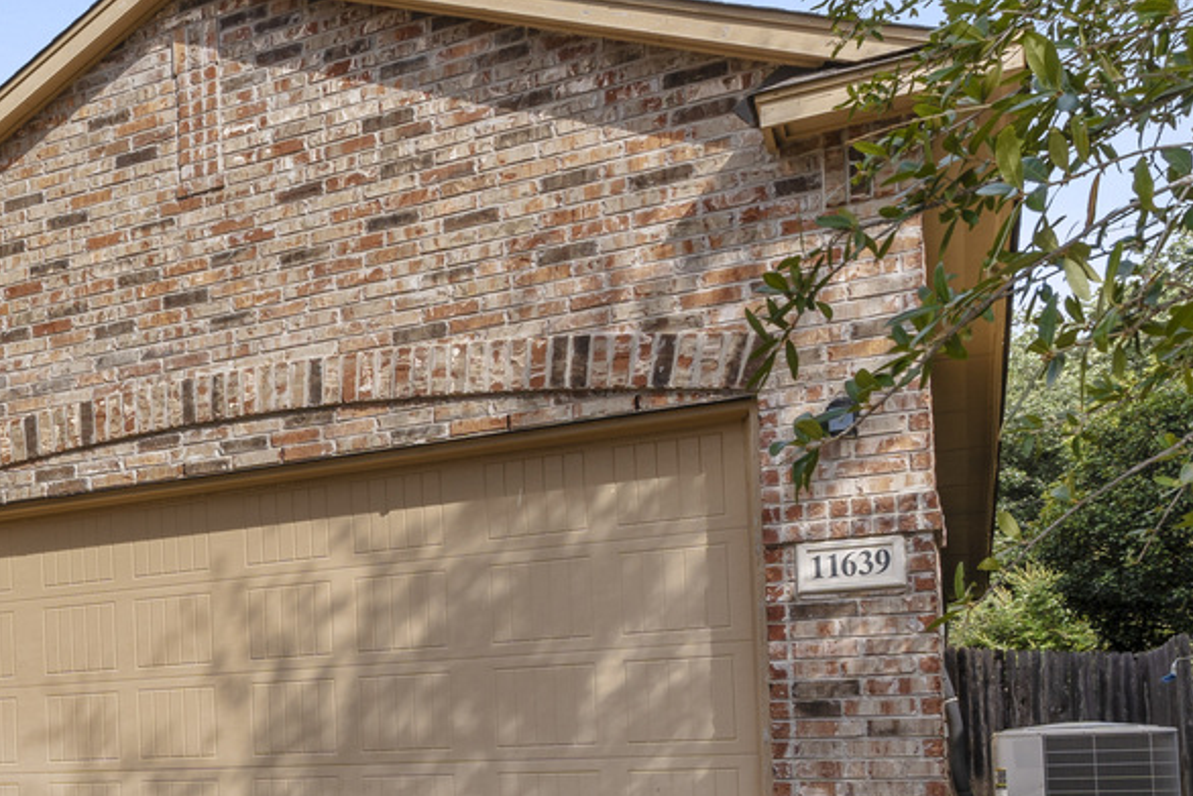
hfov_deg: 31.9
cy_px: 684
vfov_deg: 27.8
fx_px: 1558
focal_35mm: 47
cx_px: -362
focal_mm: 17
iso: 100
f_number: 9
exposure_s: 1/80
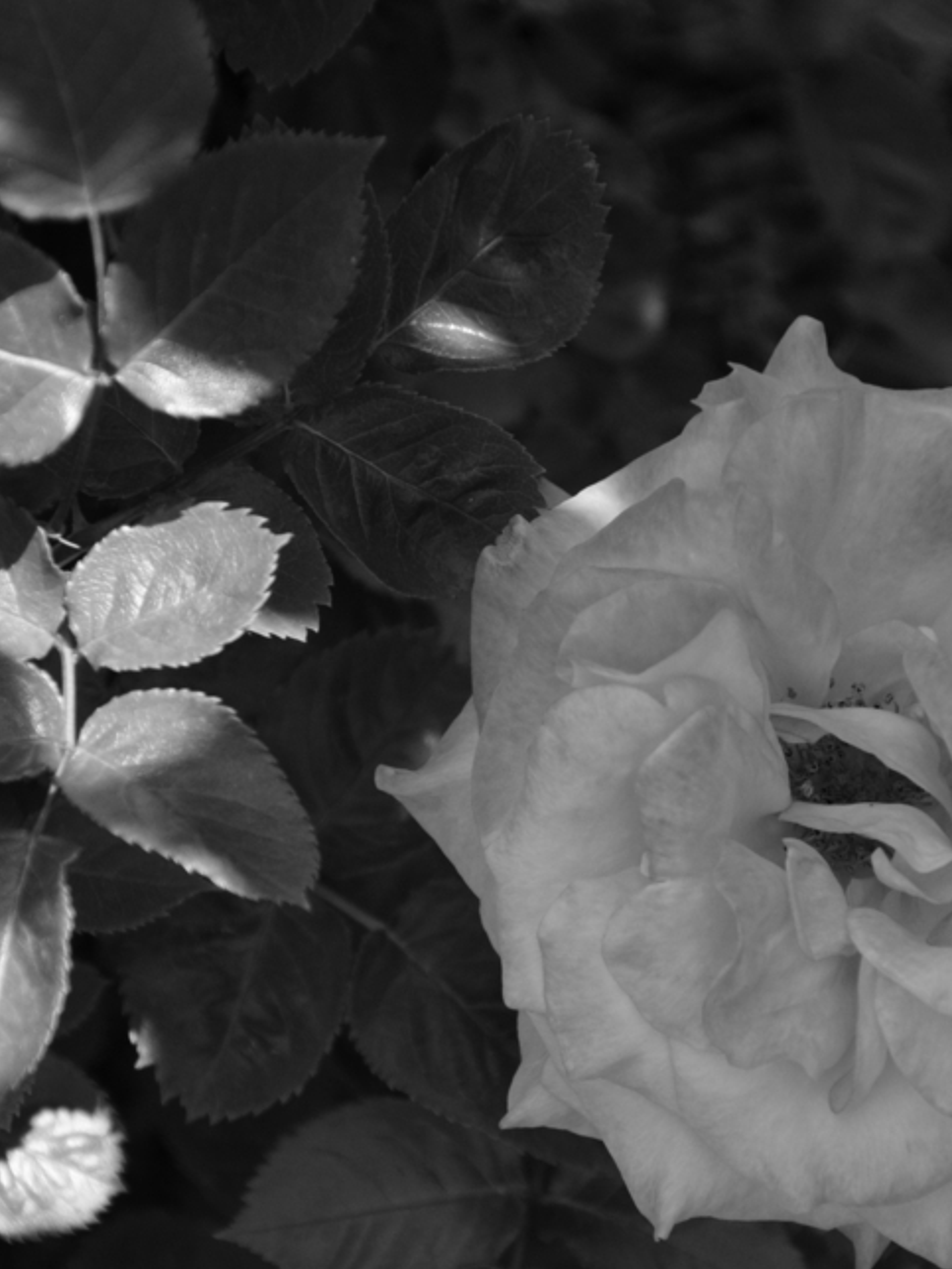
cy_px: 812
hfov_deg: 5.8
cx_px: 669
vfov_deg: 7.7
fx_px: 9424
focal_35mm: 257
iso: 1000
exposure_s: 1/1600
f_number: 5.6
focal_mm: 112
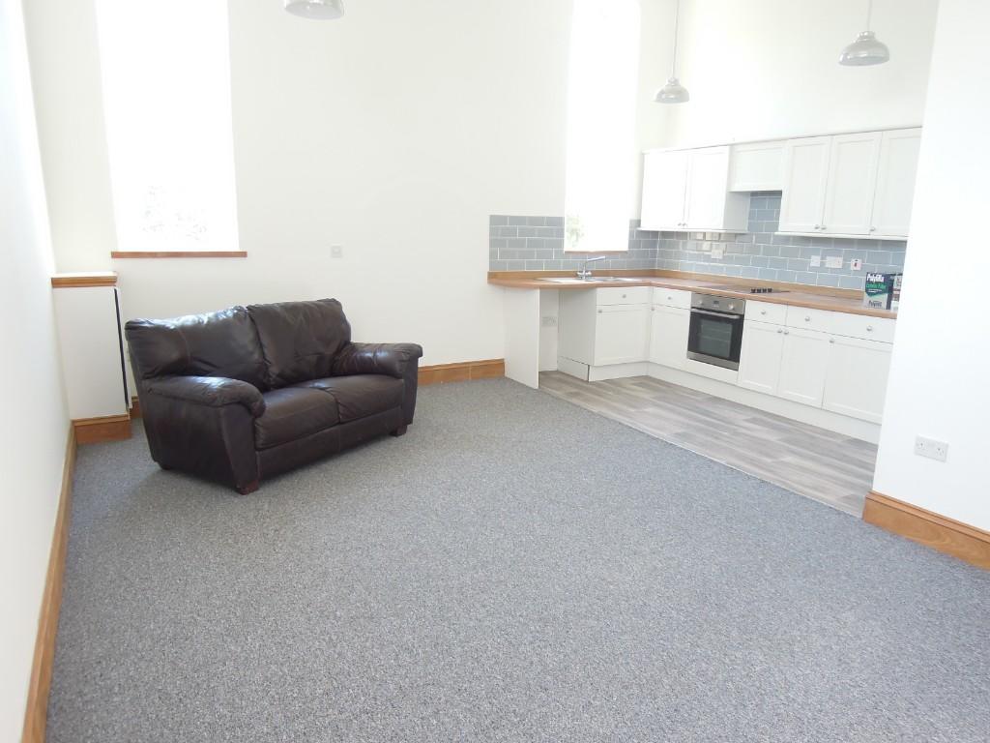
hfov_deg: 71.6
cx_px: 495
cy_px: 372
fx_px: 686
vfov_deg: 56.8
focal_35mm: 24
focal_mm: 4.3
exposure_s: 1/40
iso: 160
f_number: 2.8
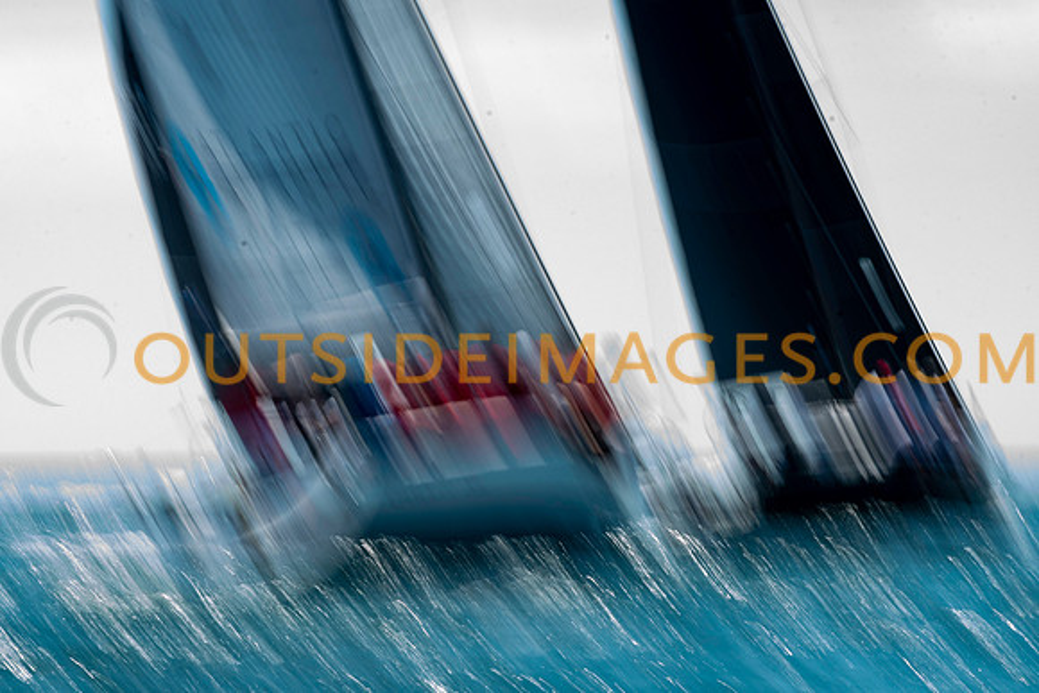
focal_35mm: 750
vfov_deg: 1.8
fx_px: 21650
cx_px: 520
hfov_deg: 2.7
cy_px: 346
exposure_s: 1/13
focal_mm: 500
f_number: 64
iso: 250
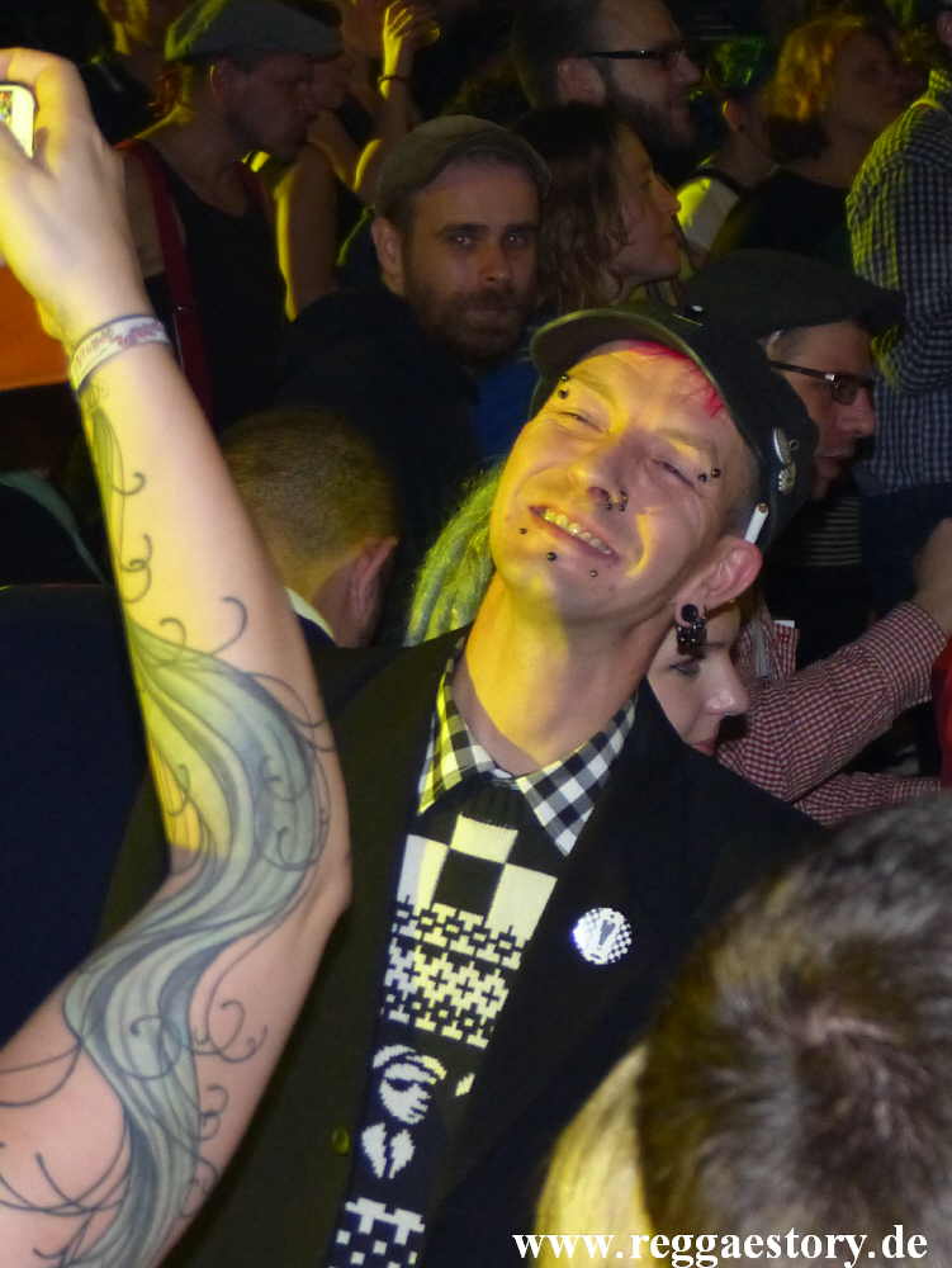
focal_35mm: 99
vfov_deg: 19.8
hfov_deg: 15.0
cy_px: 634
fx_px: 3627
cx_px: 476
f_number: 2.8
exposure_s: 1/60
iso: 400
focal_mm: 17.8
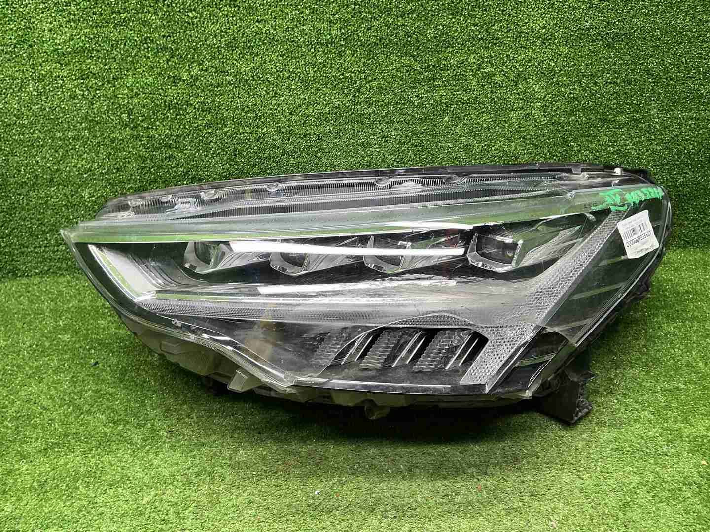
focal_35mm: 28
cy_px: 266
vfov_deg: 49.7
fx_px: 574
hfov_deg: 63.4
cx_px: 355
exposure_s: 1/50
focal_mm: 3
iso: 40
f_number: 1.8
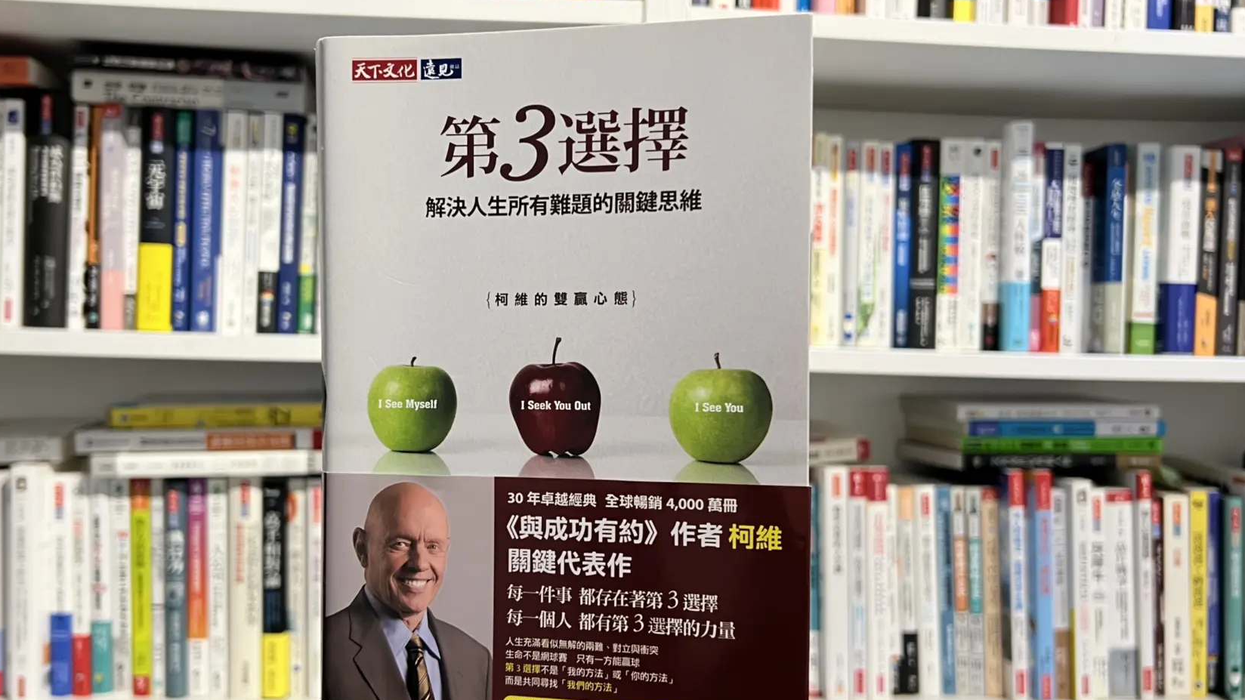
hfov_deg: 59.4
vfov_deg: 35.6
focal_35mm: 33
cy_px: 383
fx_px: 1089
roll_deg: -1.6
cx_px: 560
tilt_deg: -2.3
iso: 80
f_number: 1.5
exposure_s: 1/60
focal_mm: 5.7
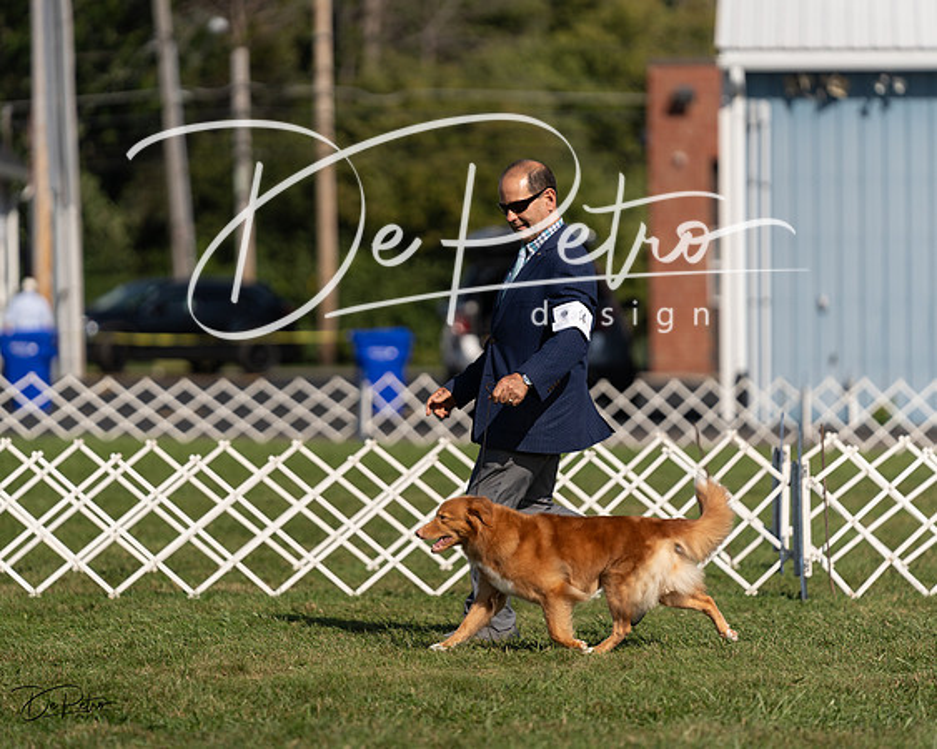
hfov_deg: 8.6
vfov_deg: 6.9
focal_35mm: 225
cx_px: 468
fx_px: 6244
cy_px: 374
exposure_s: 1/2500
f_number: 3.2
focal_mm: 200
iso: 100
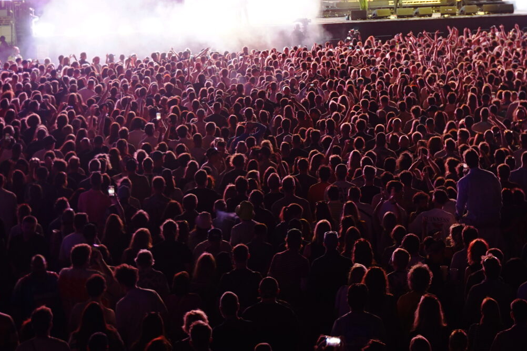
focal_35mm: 94
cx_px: 442
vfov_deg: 14.3
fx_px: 1376
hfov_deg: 21.3
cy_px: -4
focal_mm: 46
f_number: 3.2
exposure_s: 1/60
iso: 1600
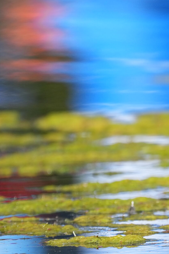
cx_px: 346
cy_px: 173
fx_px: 14712
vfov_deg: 1.0
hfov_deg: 0.7
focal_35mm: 2090
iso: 320
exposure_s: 1/1250
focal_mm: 400
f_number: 4.5
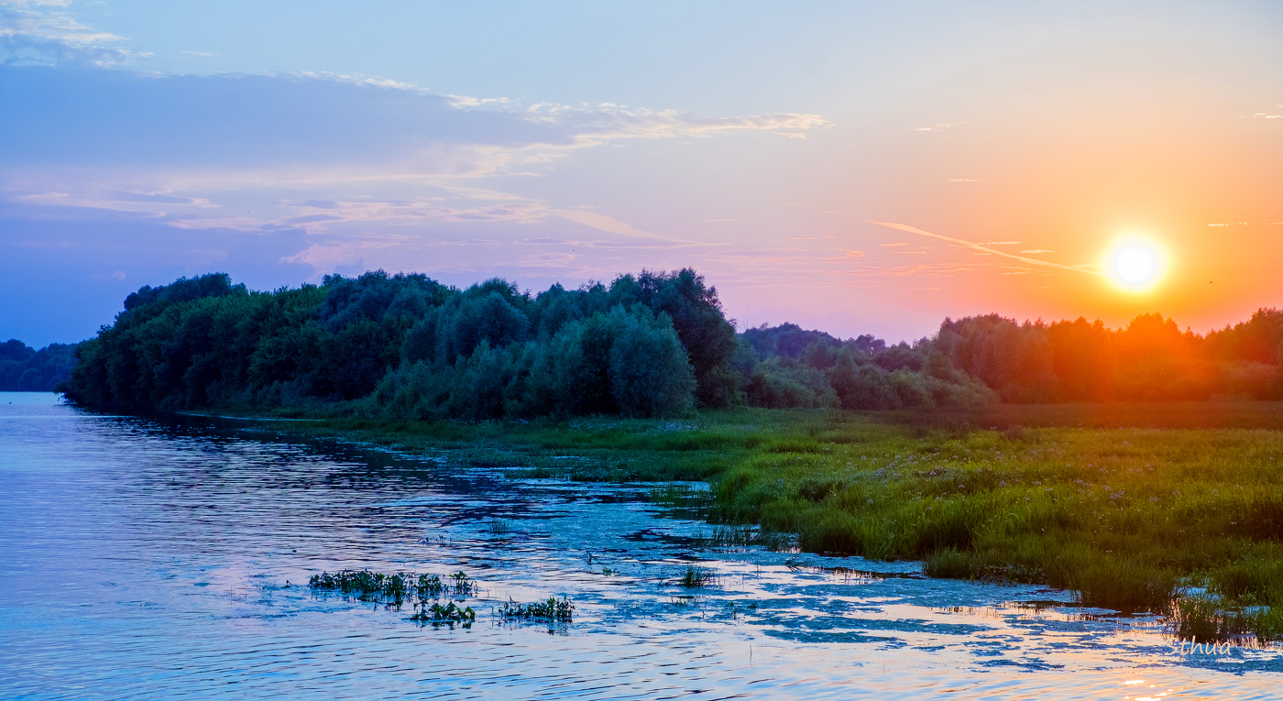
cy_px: 428
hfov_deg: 24.5
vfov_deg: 13.5
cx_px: 642
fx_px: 2958
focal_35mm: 88
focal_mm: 55
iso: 200
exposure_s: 1/250
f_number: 8
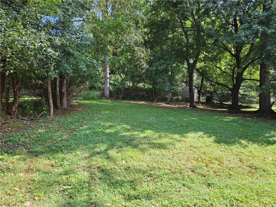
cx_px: 138
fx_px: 183
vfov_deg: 58.9
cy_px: 104
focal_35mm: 23
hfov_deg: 73.9
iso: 25
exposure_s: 1/217
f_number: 1.8
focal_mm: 5.4
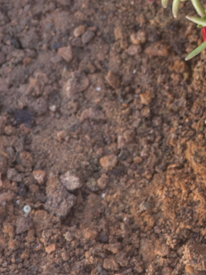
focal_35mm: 427
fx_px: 3390
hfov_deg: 3.4
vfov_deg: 4.6
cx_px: 548
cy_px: -86
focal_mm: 105
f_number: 11
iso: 800
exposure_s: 1/80
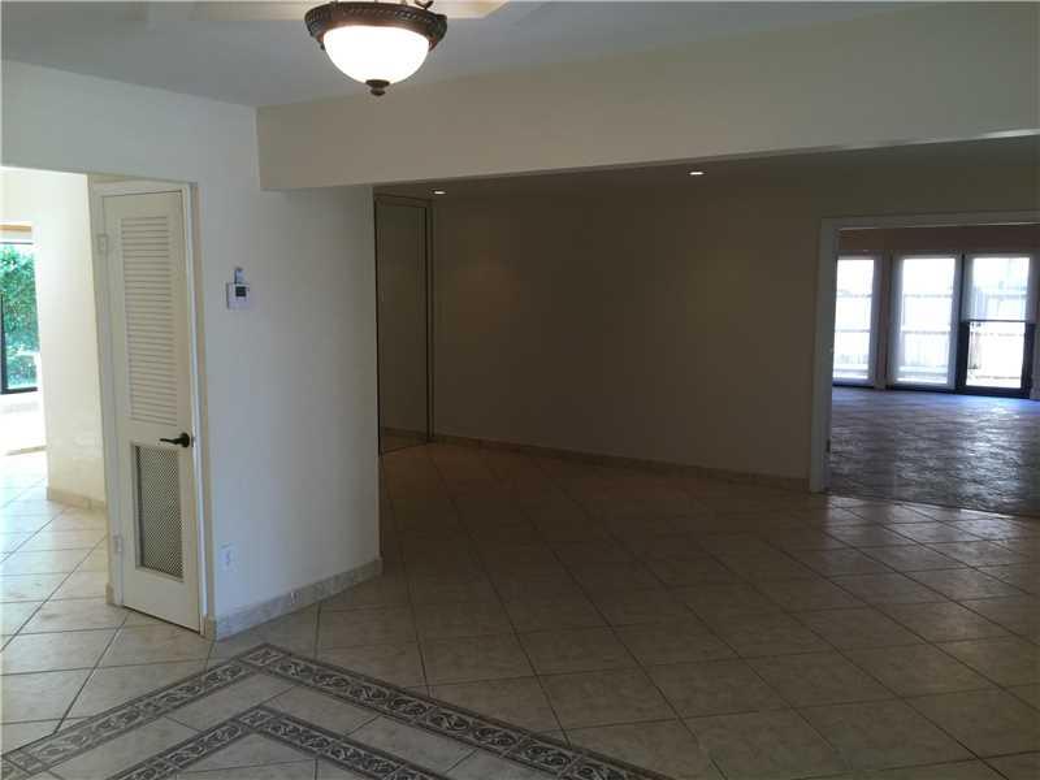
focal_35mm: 29
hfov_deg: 61.7
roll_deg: -0.5
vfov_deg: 48.2
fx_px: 871
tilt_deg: -6.7
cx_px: 520
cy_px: 390
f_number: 2.2
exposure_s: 1/30
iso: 32
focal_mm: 4.15
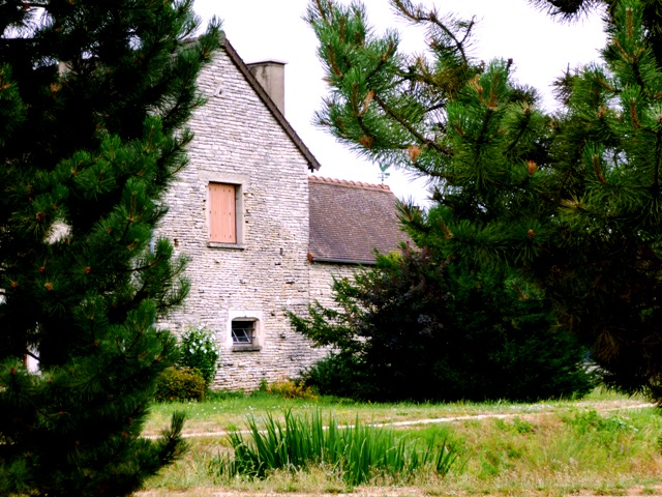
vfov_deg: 14.8
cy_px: 248
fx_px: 1912
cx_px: 331
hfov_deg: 19.6
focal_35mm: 100
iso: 100
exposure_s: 1/160
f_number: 5.3
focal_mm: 17.8
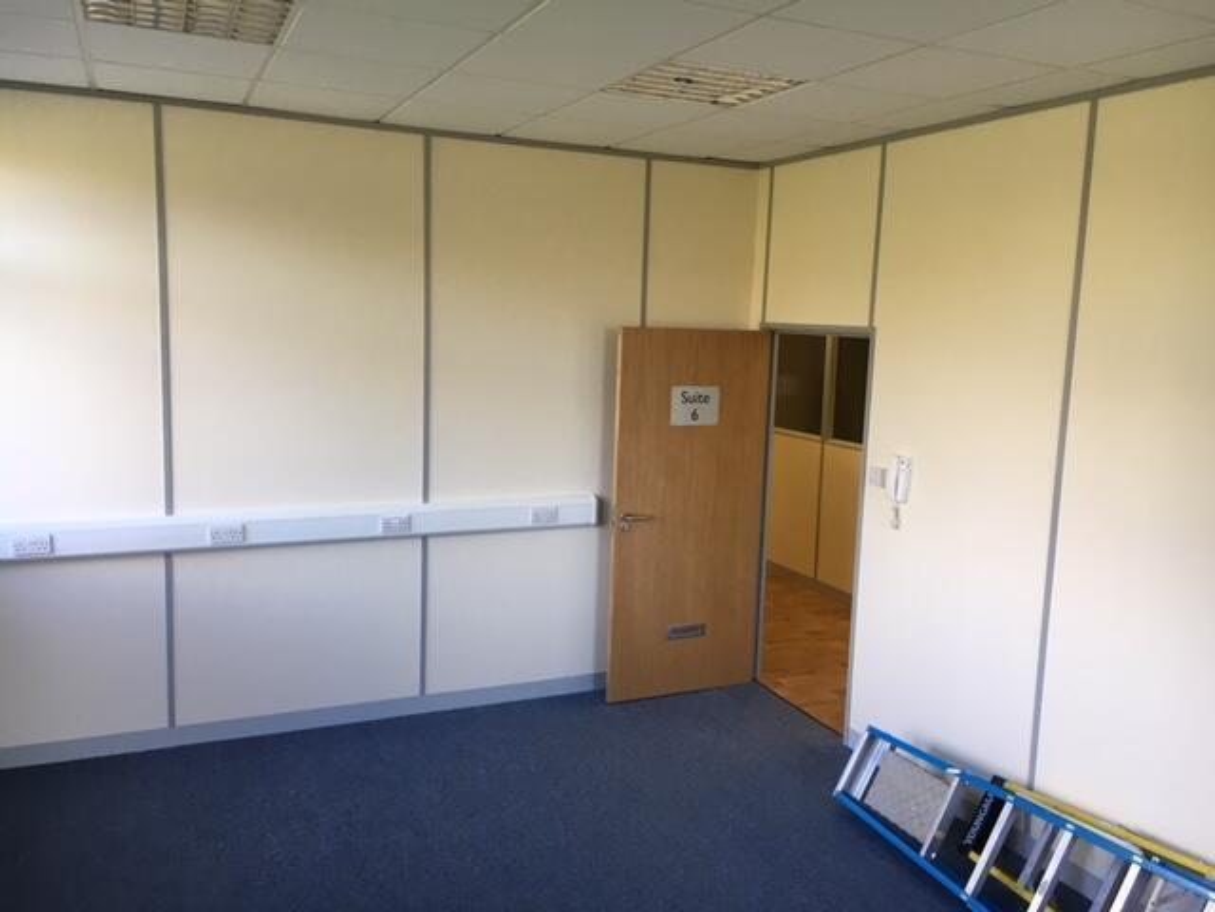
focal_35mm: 29
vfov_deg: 48.2
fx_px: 1018
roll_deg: -1.8
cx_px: 608
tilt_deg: -5.8
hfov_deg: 61.7
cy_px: 456
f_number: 2.2
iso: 25
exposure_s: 1/33
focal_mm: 4.15
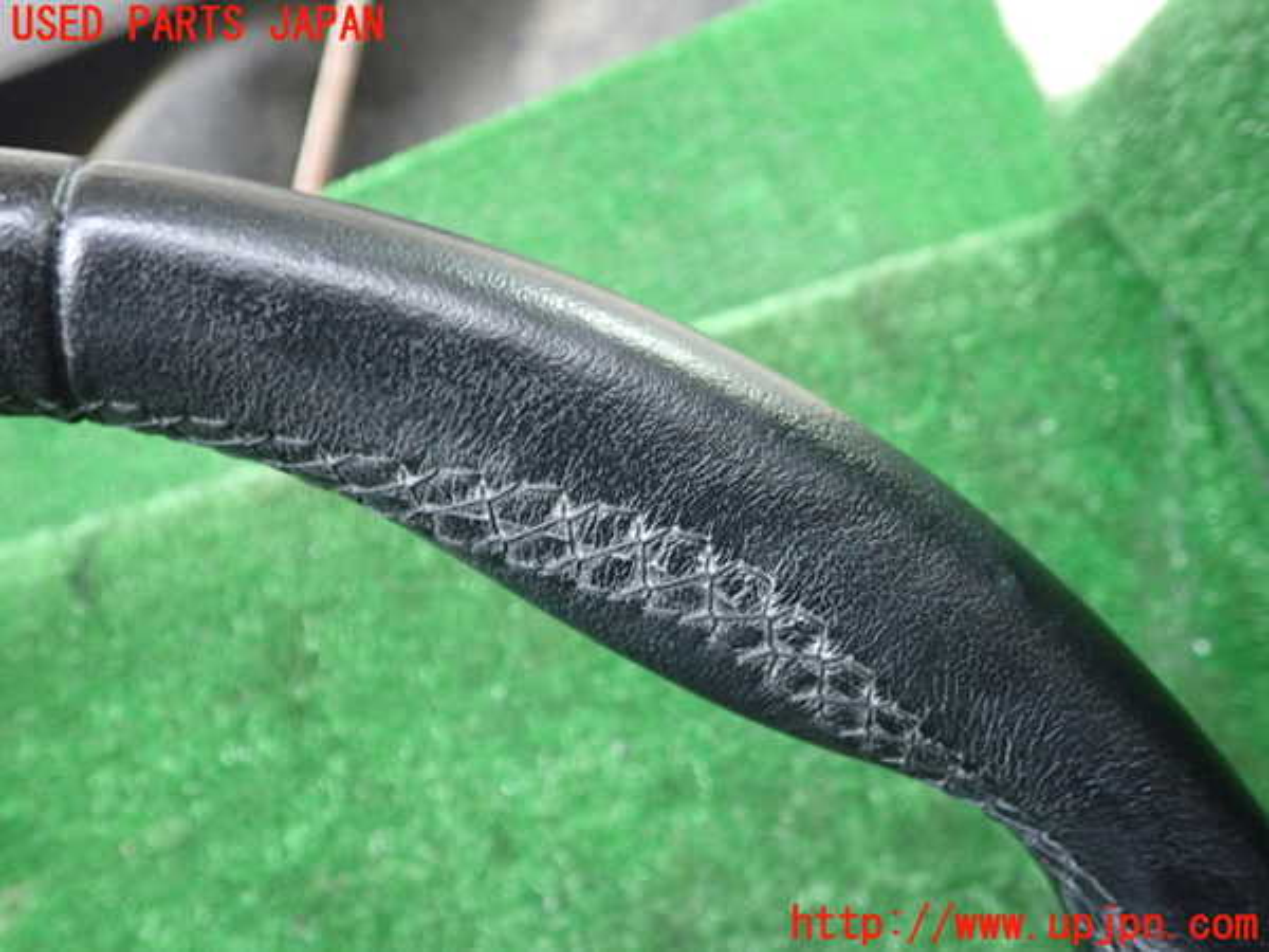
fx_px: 1100
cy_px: 476
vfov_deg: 46.8
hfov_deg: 60.0
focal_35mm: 30
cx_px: 634
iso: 640
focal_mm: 5.4
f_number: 2.3
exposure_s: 1/30
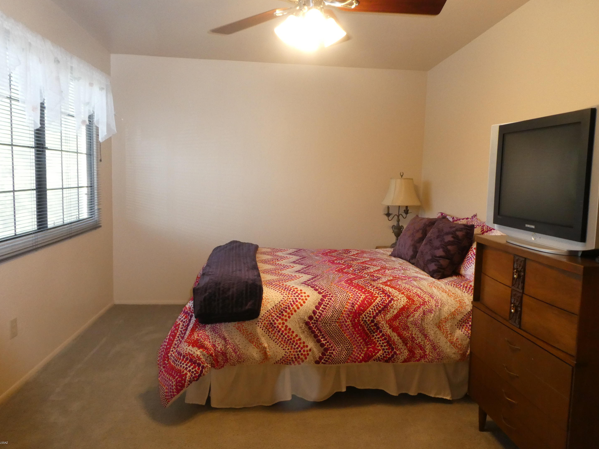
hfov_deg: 69.4
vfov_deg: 54.9
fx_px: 433
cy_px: 223
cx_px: 300
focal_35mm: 25
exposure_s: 1/60
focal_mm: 4.3
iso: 400
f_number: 3.3
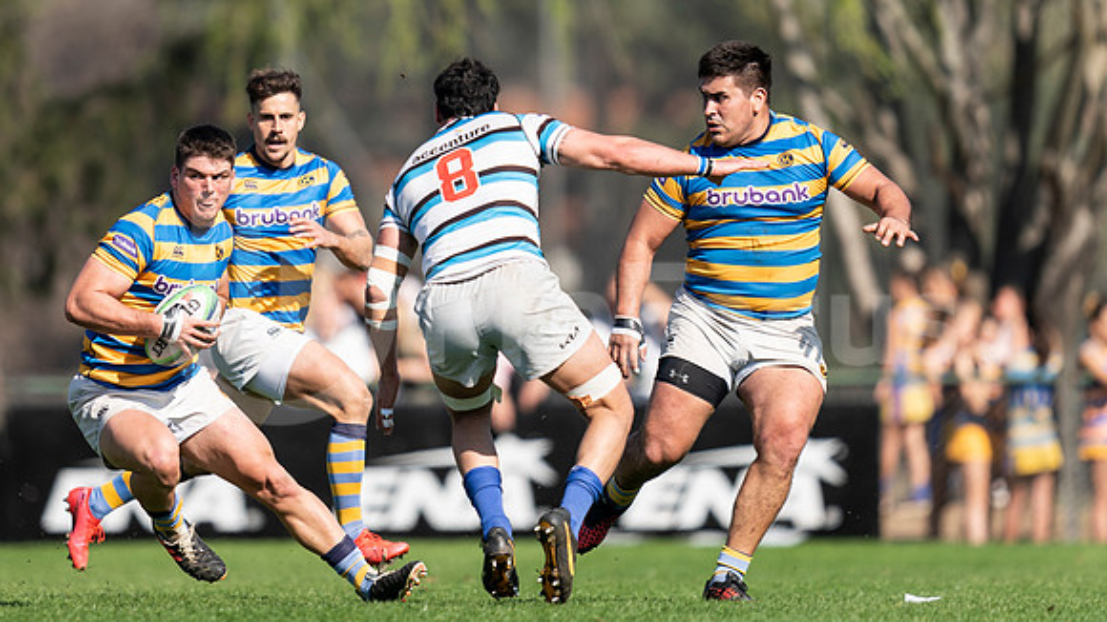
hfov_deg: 2.9
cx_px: 275
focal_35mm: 741
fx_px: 21735
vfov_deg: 1.6
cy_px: 165
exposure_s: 1/1250
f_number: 2.8
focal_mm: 400
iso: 100
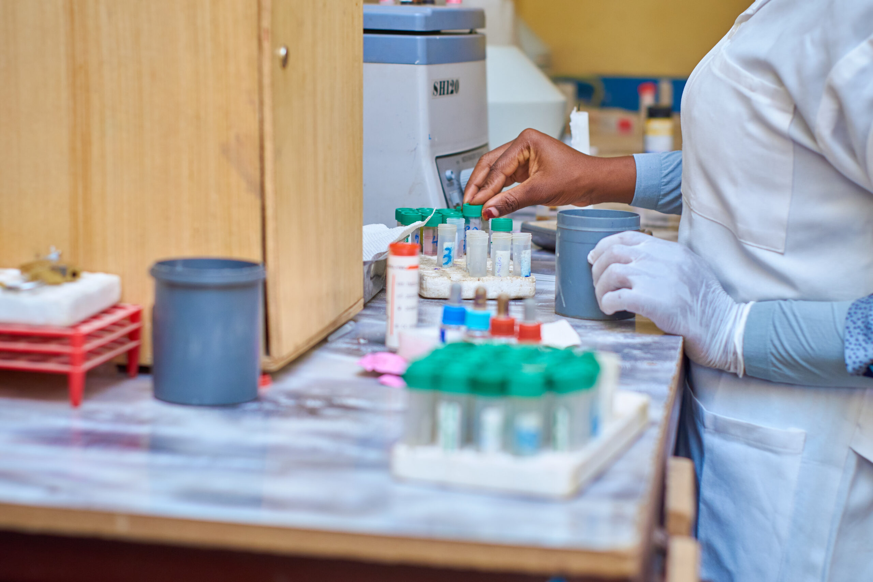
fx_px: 1819
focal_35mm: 75
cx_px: 436
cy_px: 291
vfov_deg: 18.2
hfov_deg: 27.0
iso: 800
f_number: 3.2
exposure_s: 1/200
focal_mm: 50
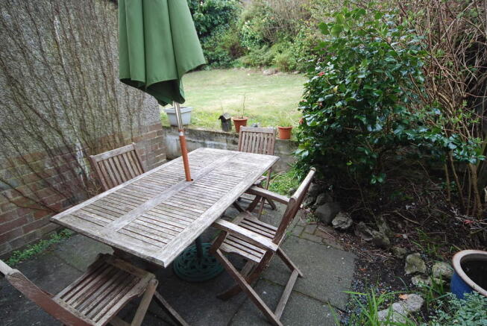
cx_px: 244
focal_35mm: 18
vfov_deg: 67.5
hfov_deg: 89.9
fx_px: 244
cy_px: 163
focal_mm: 12
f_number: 4.5
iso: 200
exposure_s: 1/80
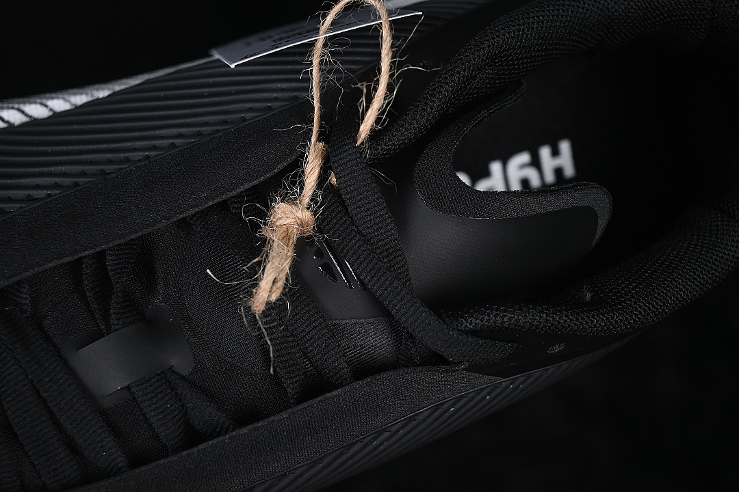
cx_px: 370
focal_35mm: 75
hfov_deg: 27.0
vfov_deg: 18.2
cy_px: 246
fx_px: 1539
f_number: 6.3
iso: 160
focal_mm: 50
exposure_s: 1/50
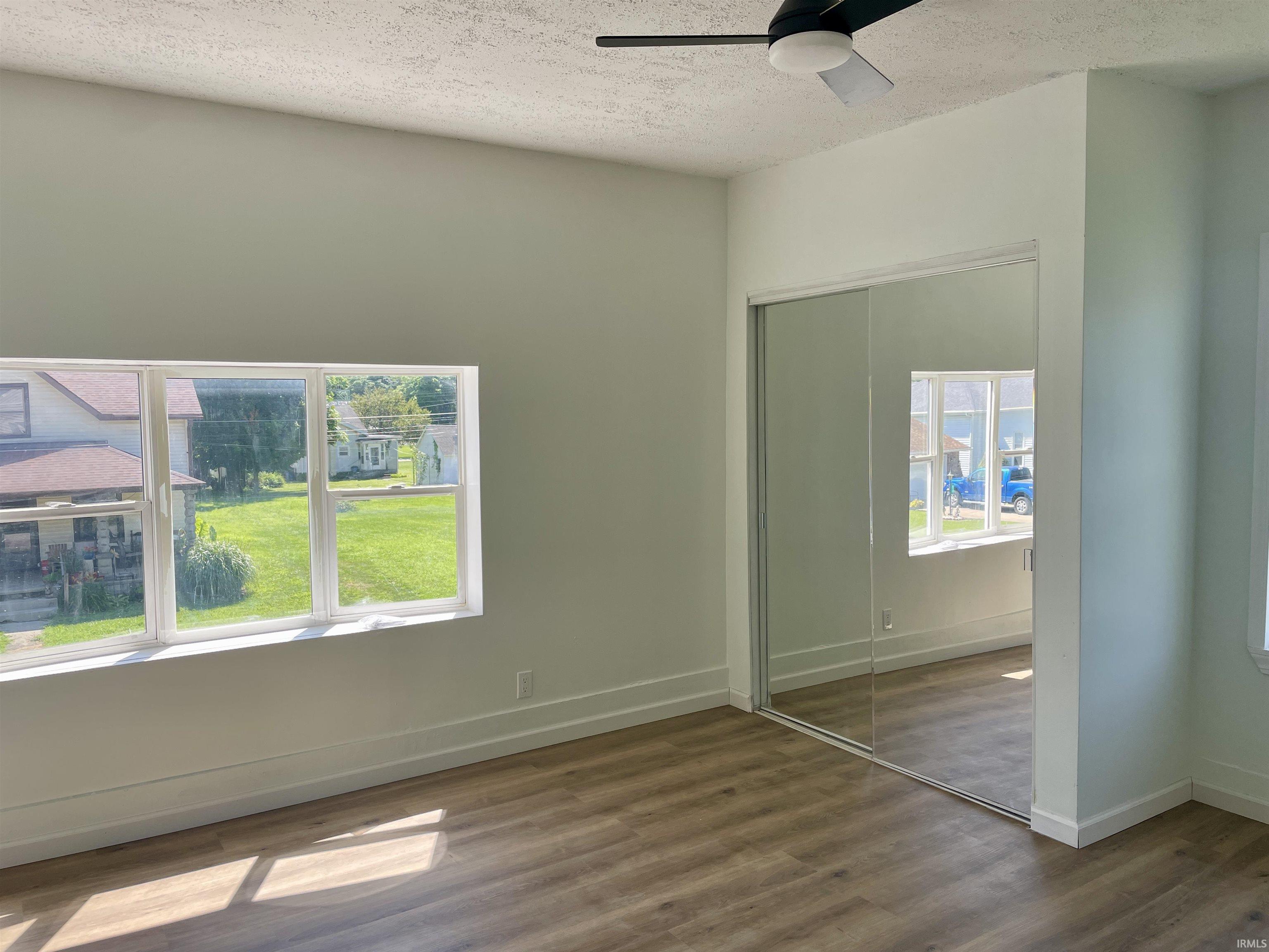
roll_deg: +1.3
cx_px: 634
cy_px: 476
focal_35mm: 26
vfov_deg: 53.1
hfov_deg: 67.3
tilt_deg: -3.5
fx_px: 953
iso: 32
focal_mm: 4.2
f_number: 1.6
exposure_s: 1/561
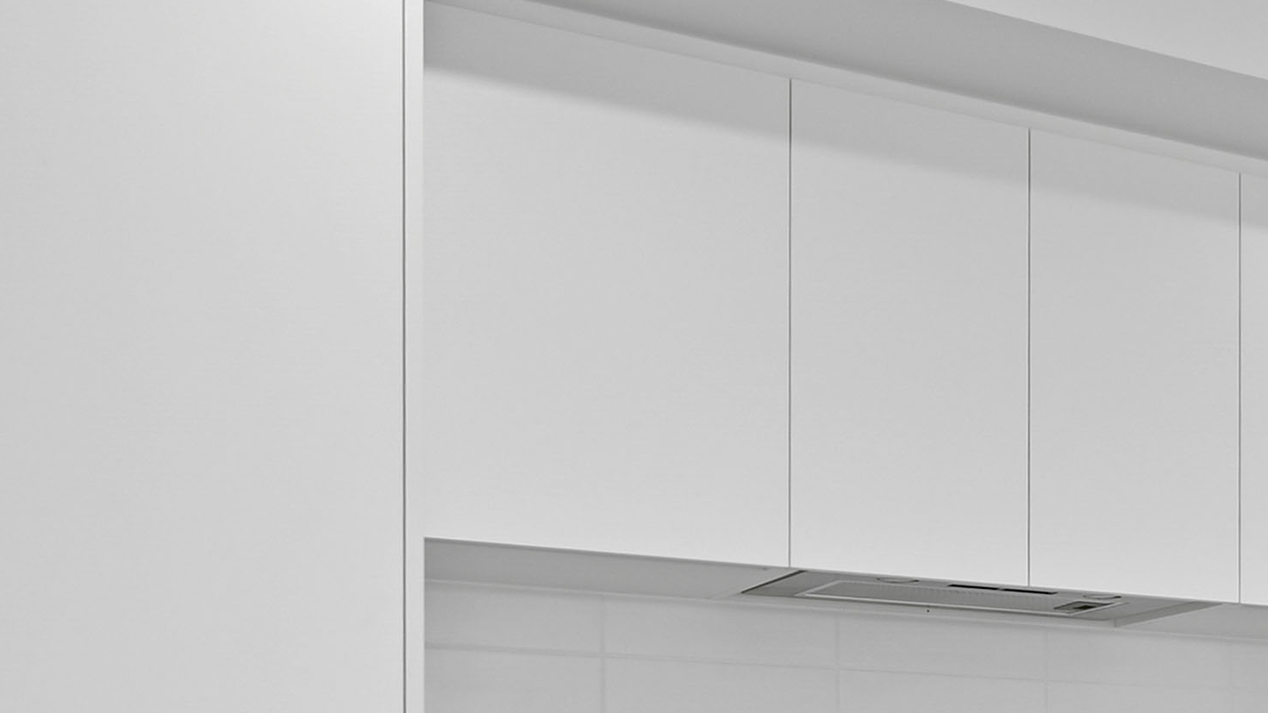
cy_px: 1011
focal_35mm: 60
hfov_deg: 30.0
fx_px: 2017
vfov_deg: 18.2
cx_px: 1508
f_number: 4
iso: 100
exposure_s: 1/15
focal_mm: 14
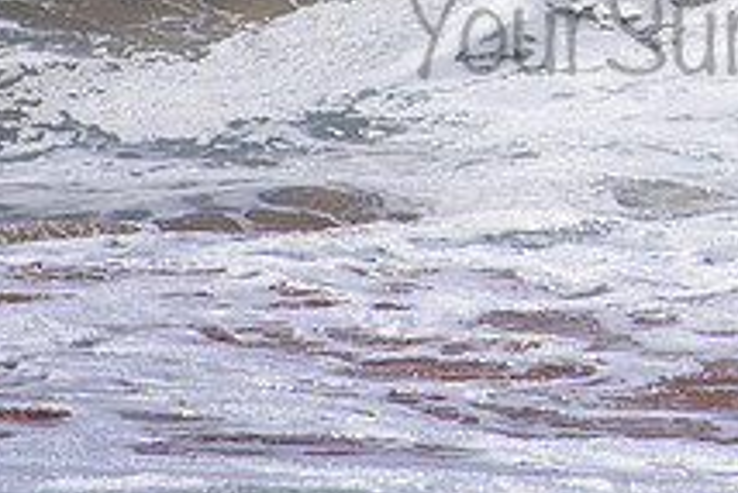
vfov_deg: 0.8
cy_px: -156
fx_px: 34011
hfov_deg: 1.2
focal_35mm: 1658
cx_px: 984
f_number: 5.6
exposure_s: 1/2000
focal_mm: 500
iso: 72
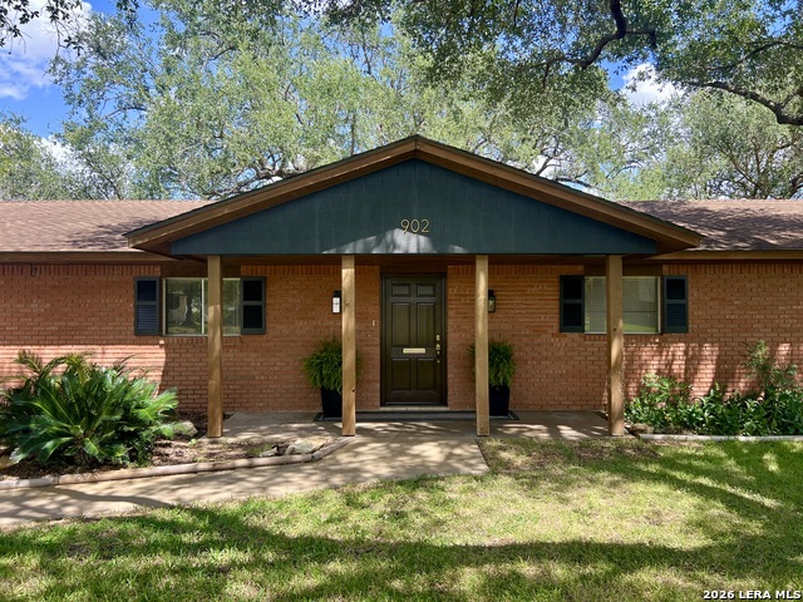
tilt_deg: +0.3
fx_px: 603
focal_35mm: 26
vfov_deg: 53.1
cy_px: 301
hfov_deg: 67.3
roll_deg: -0.6
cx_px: 402
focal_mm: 5.7
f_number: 1.5
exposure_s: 1/791
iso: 50
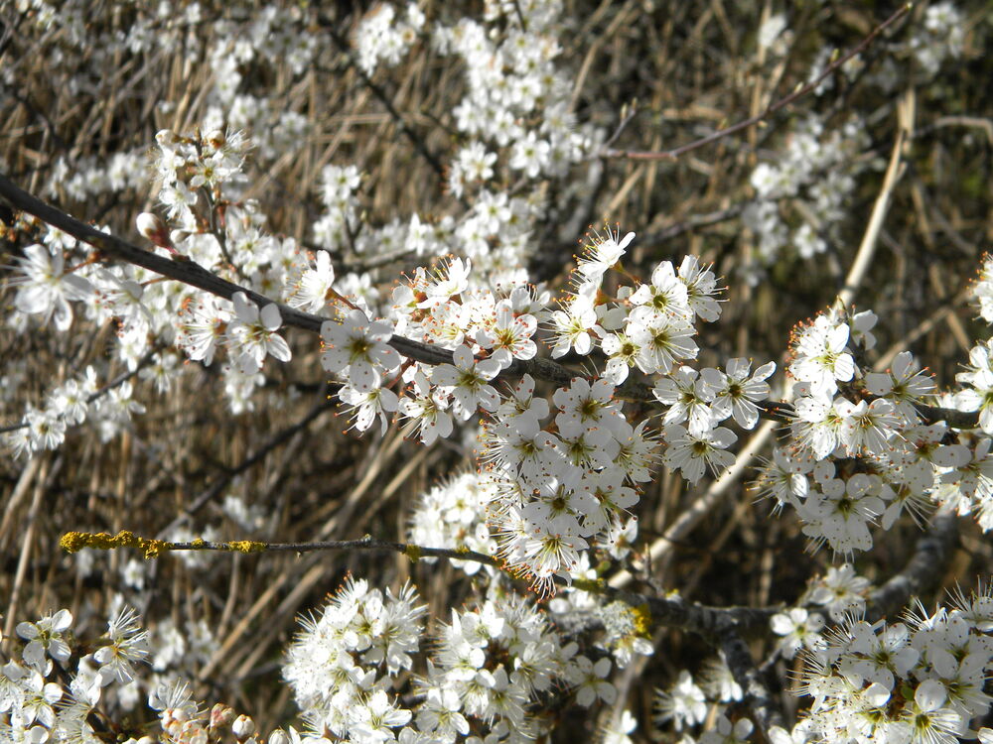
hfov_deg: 29.0
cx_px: 496
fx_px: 1922
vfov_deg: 21.9
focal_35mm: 67
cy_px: 372
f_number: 4.3
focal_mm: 12.2
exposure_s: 1/692
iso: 80
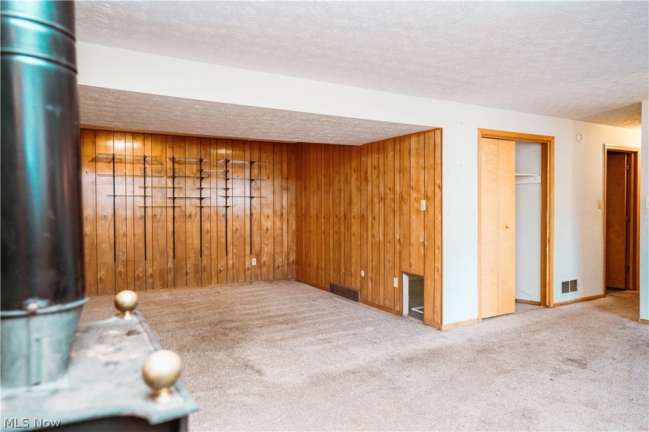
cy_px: 216
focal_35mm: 24
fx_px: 433
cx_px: 324
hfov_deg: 73.8
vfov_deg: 53.1
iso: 1600
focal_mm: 24
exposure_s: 1/160
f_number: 2.2
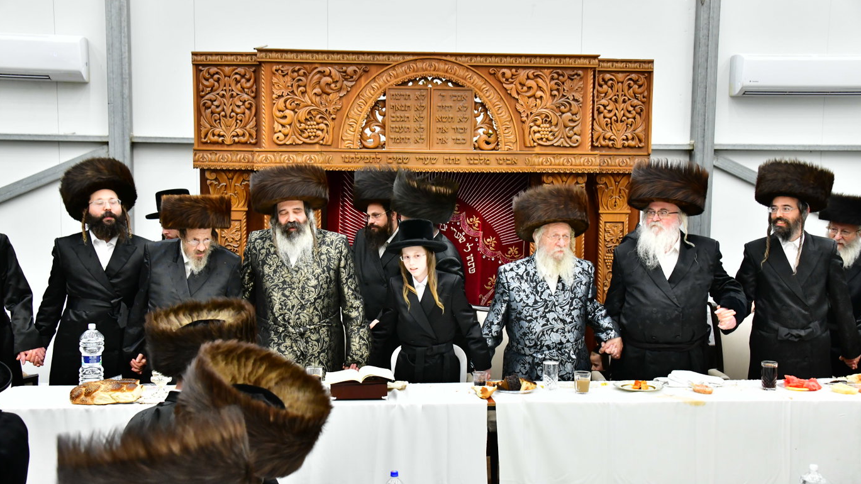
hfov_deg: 45.5
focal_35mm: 45
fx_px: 1027
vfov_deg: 26.5
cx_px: 433
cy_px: 269
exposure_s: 1/250
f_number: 5.6
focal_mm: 42
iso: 2500
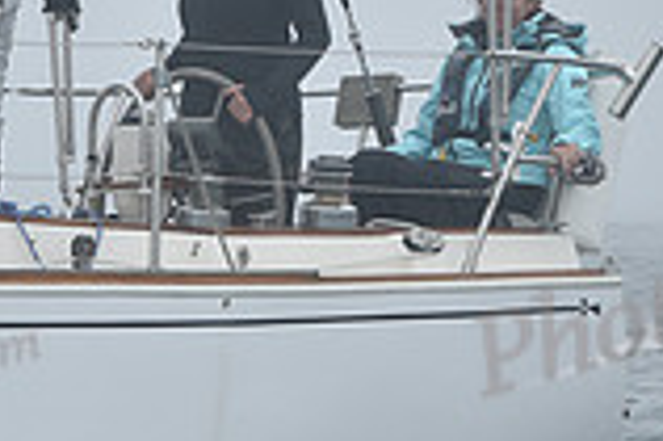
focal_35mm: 360
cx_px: 260
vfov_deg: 3.8
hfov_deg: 5.7
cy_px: 128
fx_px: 6623
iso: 250
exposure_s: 1/800
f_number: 10
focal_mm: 98
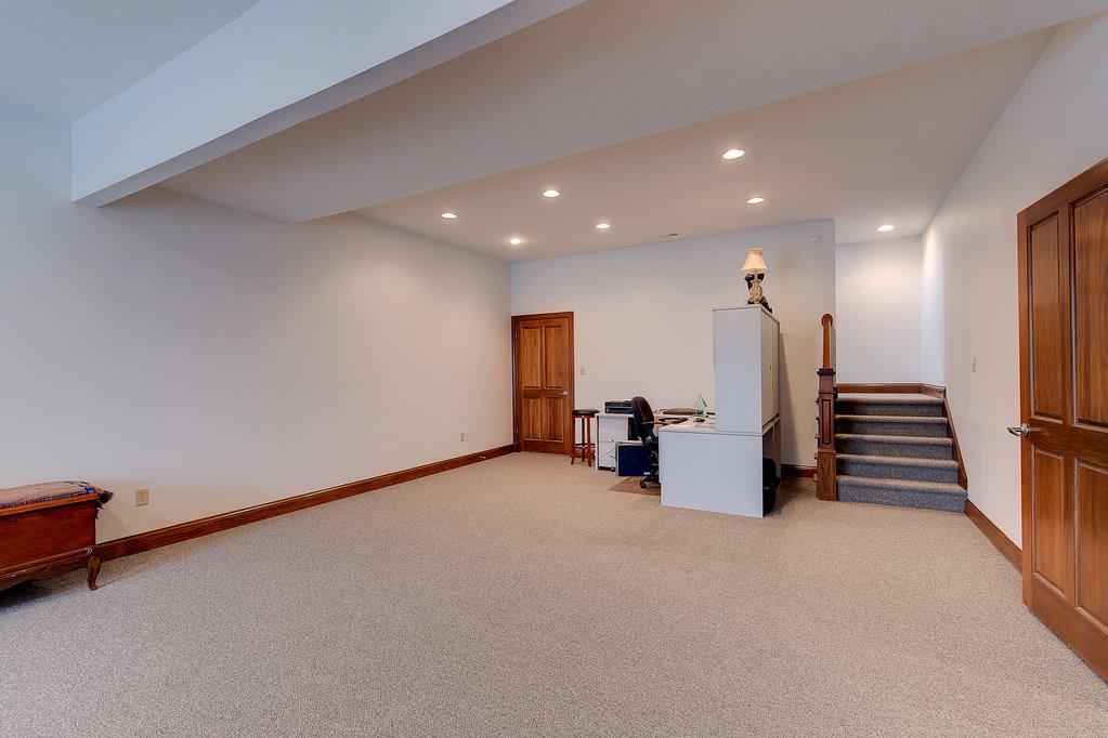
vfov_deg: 77.3
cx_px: 554
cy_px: 369
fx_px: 462
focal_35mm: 15
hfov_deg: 100.4
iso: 100
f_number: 14
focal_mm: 15
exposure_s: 3
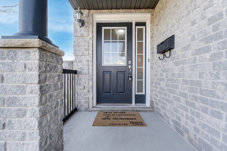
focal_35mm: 15
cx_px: 114
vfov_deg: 77.4
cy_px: 76
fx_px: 95
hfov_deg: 100.4
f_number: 7.1
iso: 50
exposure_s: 1/15
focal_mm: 10
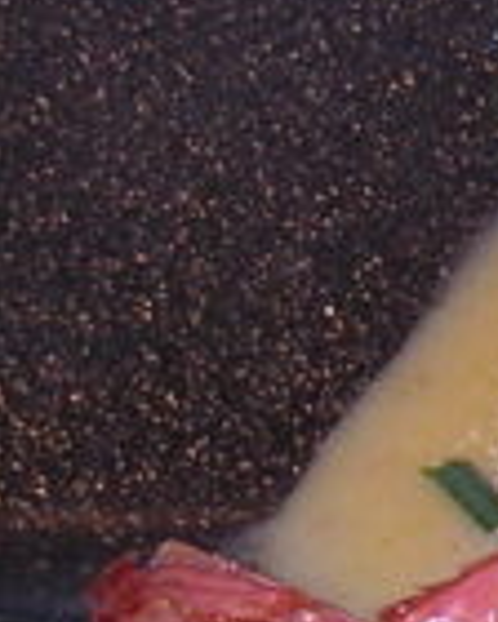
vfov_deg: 9.5
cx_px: 1414
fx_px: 3740
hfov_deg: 6.9
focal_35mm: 203
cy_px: 253
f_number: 2.8
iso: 100
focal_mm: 5.8
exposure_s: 1/60.1
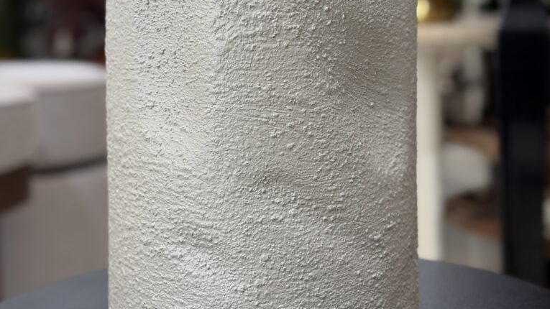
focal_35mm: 70
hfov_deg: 30.2
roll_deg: -0.2
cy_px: 74
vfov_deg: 17.1
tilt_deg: -4.1
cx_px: 275
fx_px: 1021
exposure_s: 1/60
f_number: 1.78
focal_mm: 6.76
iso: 80
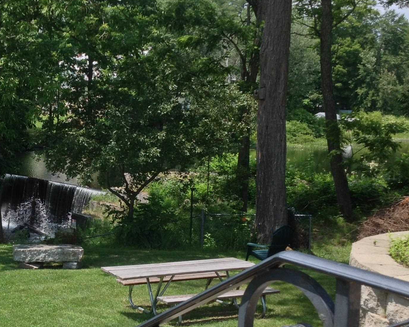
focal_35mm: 64
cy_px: 207
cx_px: 58
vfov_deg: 23.8
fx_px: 775
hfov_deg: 28.7
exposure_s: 1/889
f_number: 2.4
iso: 50
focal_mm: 4.28
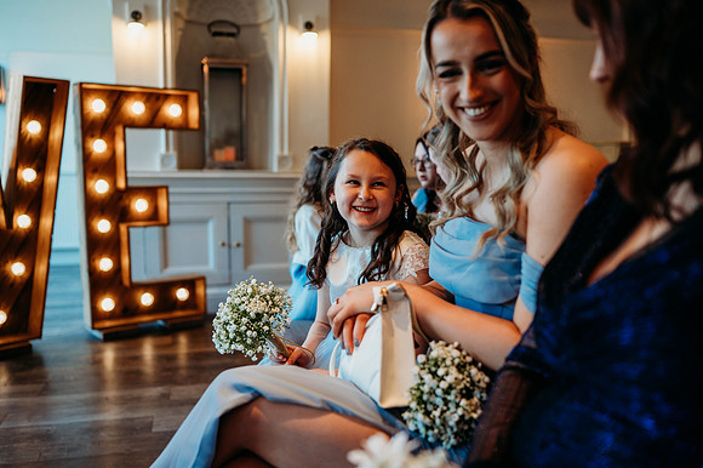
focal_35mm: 35
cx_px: 352
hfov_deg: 54.5
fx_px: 683
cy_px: 234
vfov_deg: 37.8
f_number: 2.2
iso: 640
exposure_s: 1/200
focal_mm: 35
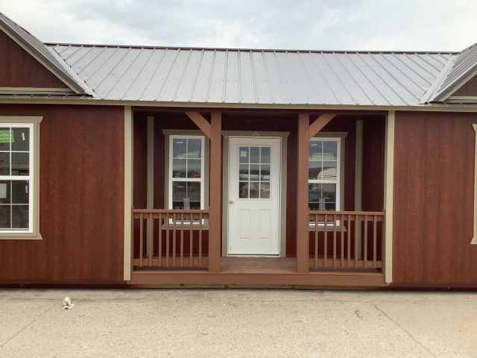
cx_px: 238
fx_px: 427
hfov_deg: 58.4
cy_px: 179
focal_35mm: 31
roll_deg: -0.4
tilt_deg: +1.2
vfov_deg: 45.4
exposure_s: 1/354
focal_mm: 3.3
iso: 25
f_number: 2.4
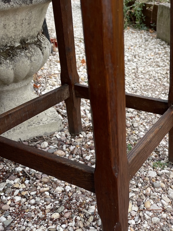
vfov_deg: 50.3
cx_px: 110
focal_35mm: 36
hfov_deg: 39.3
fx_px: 240
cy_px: 158
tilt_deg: -34.2
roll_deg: +2.0
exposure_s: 1/231
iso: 32
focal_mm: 4.2
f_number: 1.6
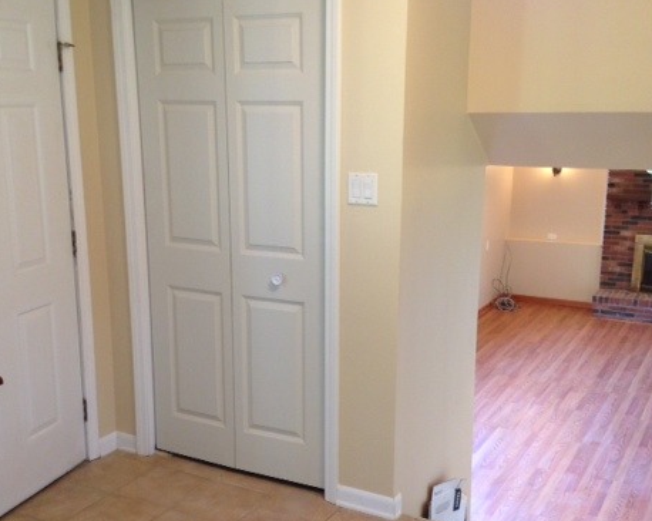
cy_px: 305
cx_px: 310
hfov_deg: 41.2
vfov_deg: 33.3
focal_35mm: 45
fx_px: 868
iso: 100
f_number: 2.4
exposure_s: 1/20
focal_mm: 4.12
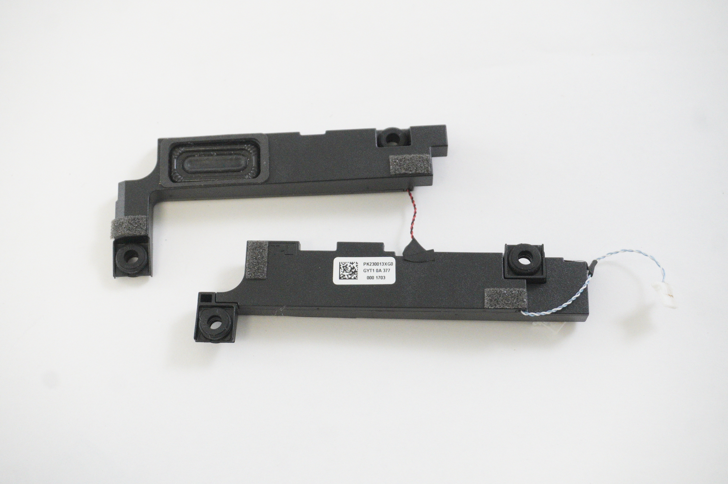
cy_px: 242
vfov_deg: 24.4
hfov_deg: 36.0
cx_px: 364
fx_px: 1121
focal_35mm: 56
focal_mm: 37
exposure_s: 1/200
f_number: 6.3
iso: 6400
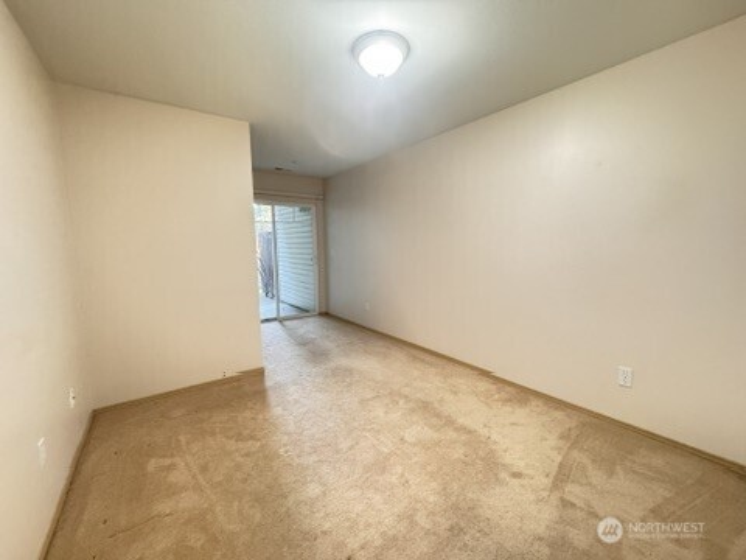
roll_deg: +0.3
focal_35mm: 14
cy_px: 280
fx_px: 302
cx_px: 373
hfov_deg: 102.1
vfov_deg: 85.7
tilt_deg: -7.6
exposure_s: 1/60
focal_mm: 2.22
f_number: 2.2
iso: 1000
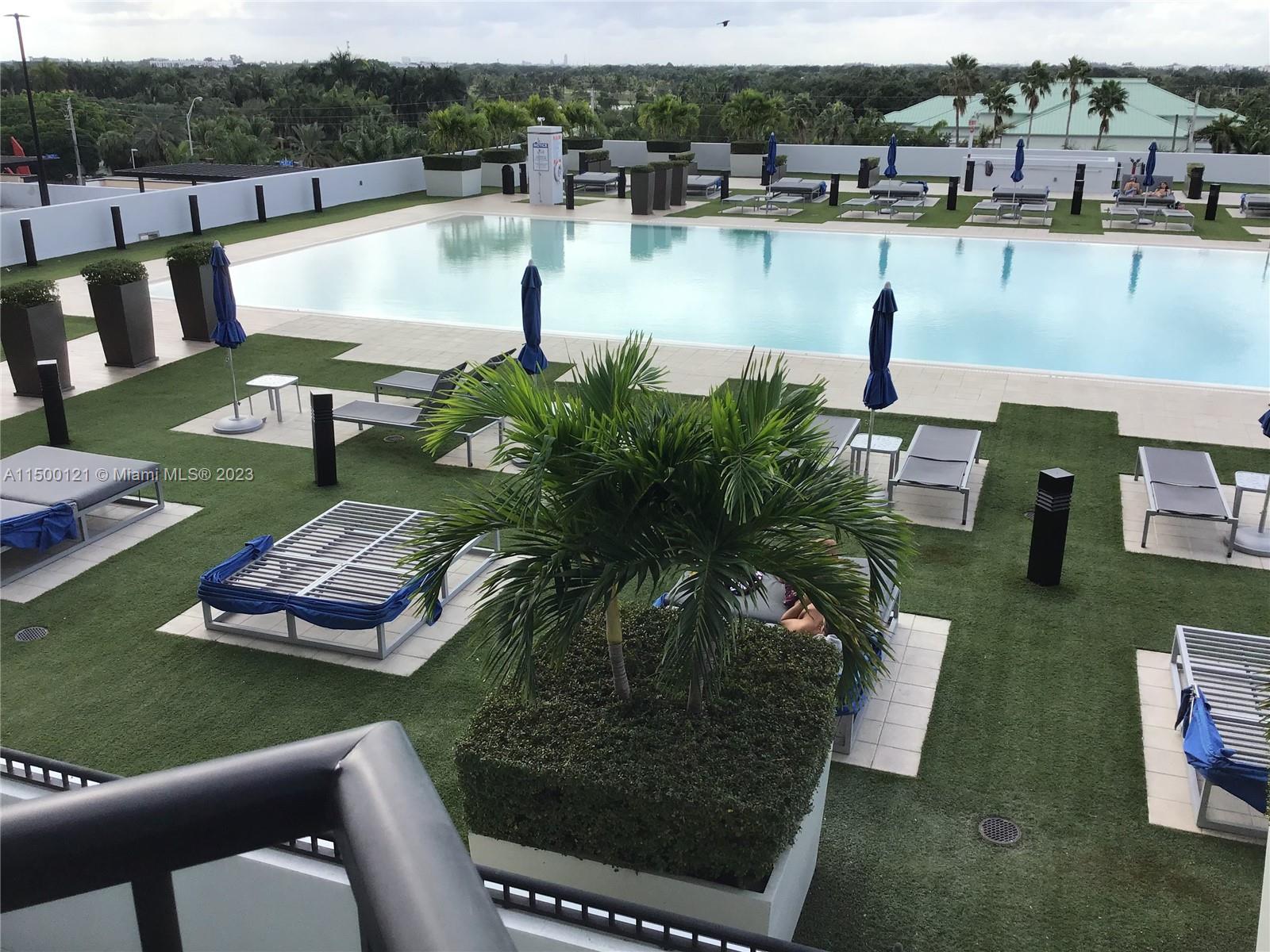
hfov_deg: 58.4
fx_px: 1137
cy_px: 476
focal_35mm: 31
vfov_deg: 45.4
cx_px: 635
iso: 25
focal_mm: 3.3
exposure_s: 1/570
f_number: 2.4
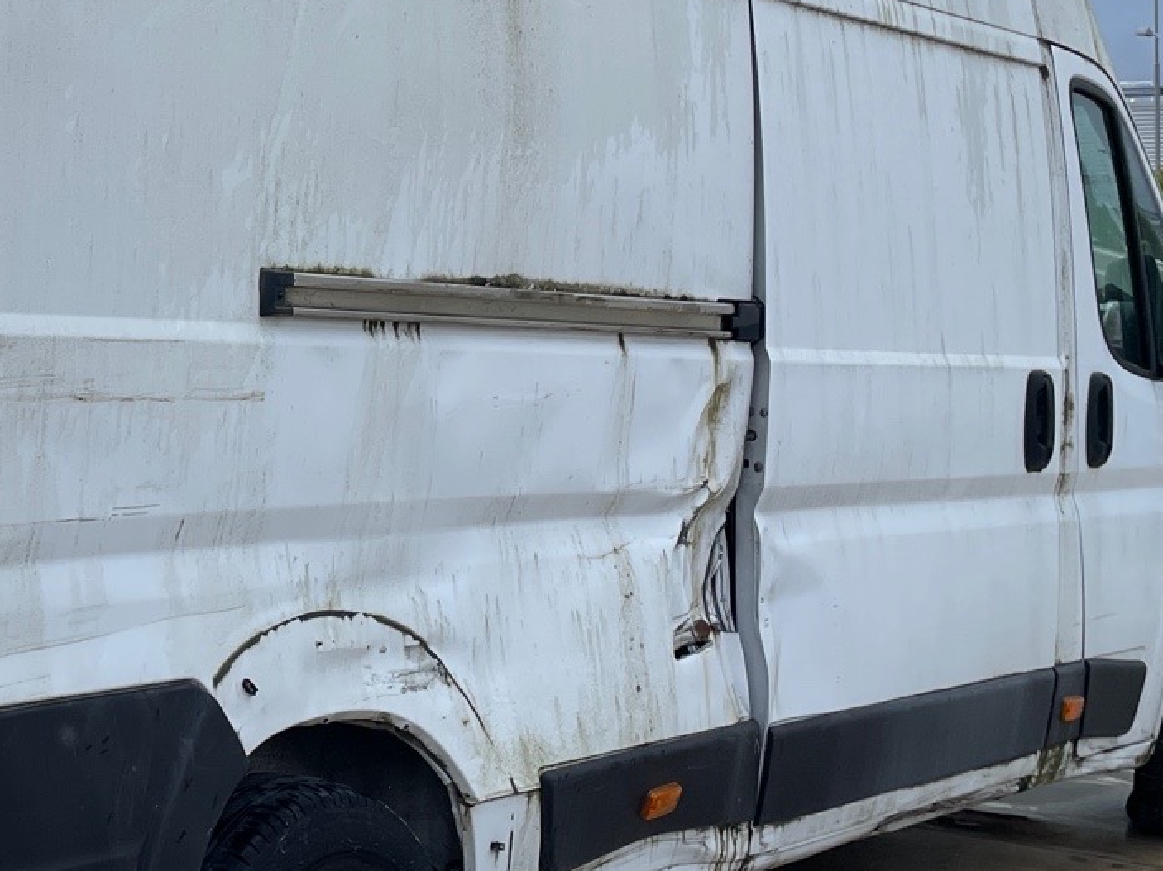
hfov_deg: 26.1
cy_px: 241
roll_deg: +1.0
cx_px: 15
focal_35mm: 71
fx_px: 2385
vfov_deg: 20.6
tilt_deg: +1.2
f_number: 1.6
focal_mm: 4.2
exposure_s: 1/2564
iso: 32
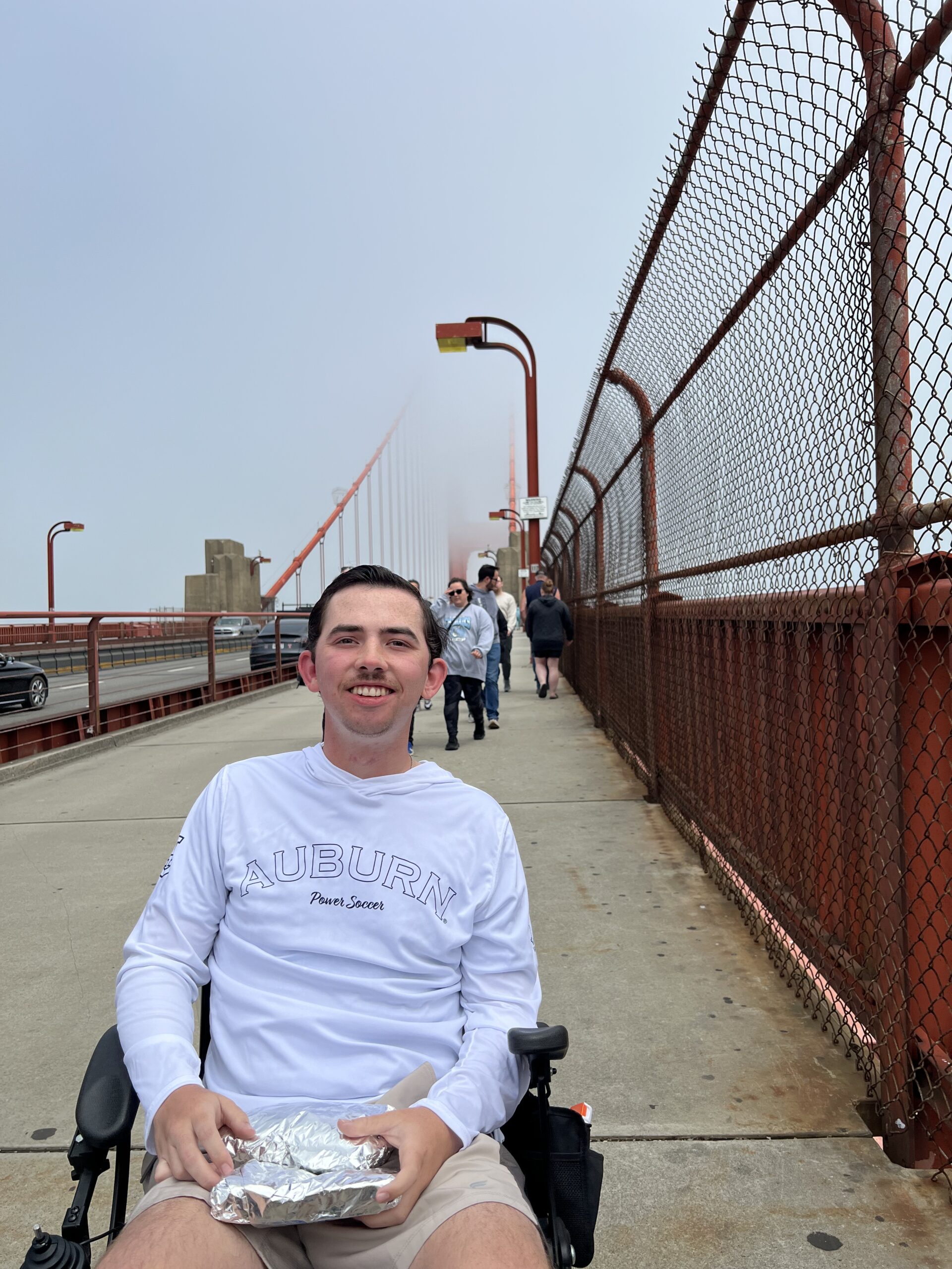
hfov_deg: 53.1
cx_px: 476
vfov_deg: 67.3
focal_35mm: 26
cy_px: 634
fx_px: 953
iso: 50
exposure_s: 1/6211
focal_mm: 5.7
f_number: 1.5
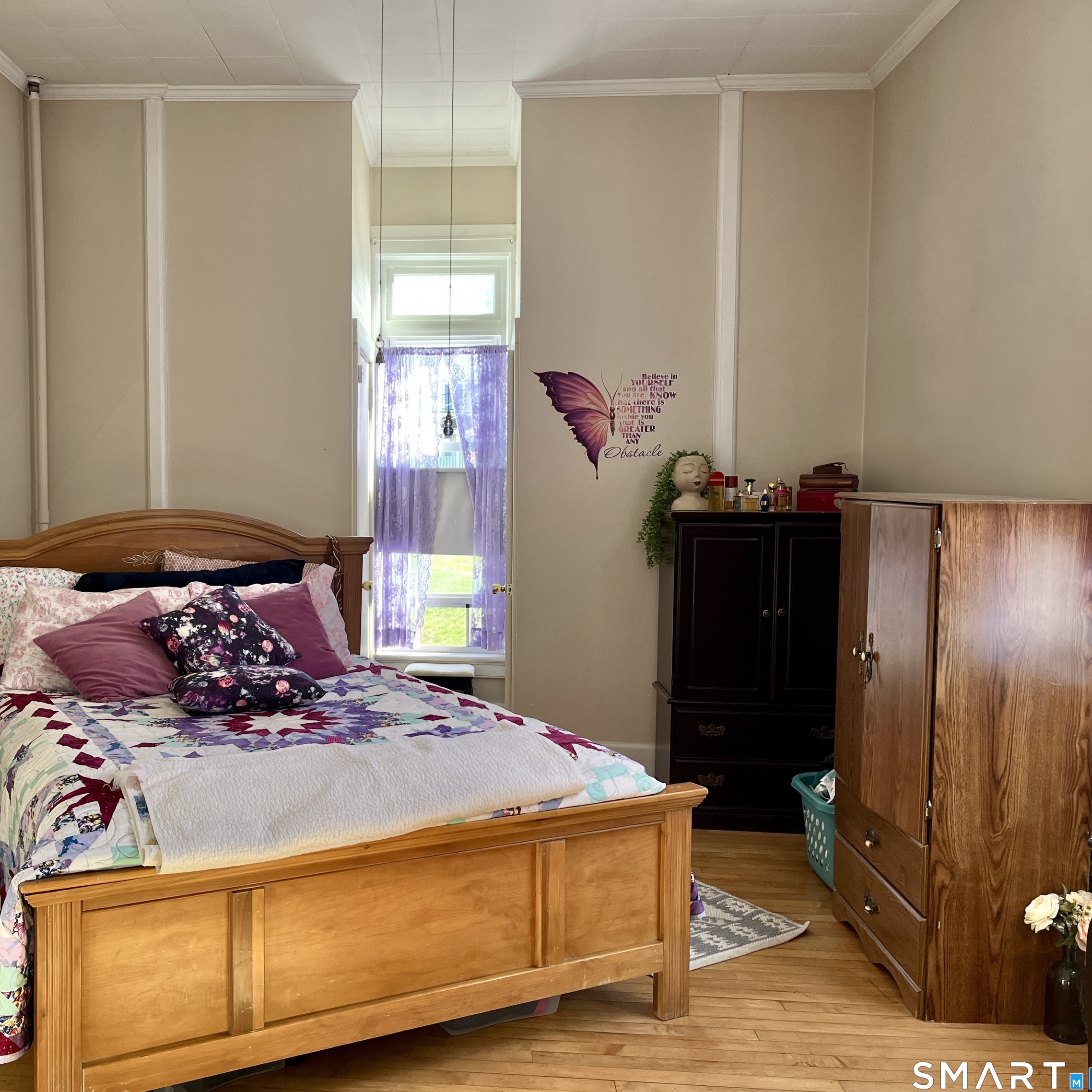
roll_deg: -0.3
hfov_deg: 51.9
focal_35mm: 31
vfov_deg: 52.5
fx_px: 1106
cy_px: 548
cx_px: 395
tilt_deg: -3.4
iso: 100
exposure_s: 1/122
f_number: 1.6
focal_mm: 5.1
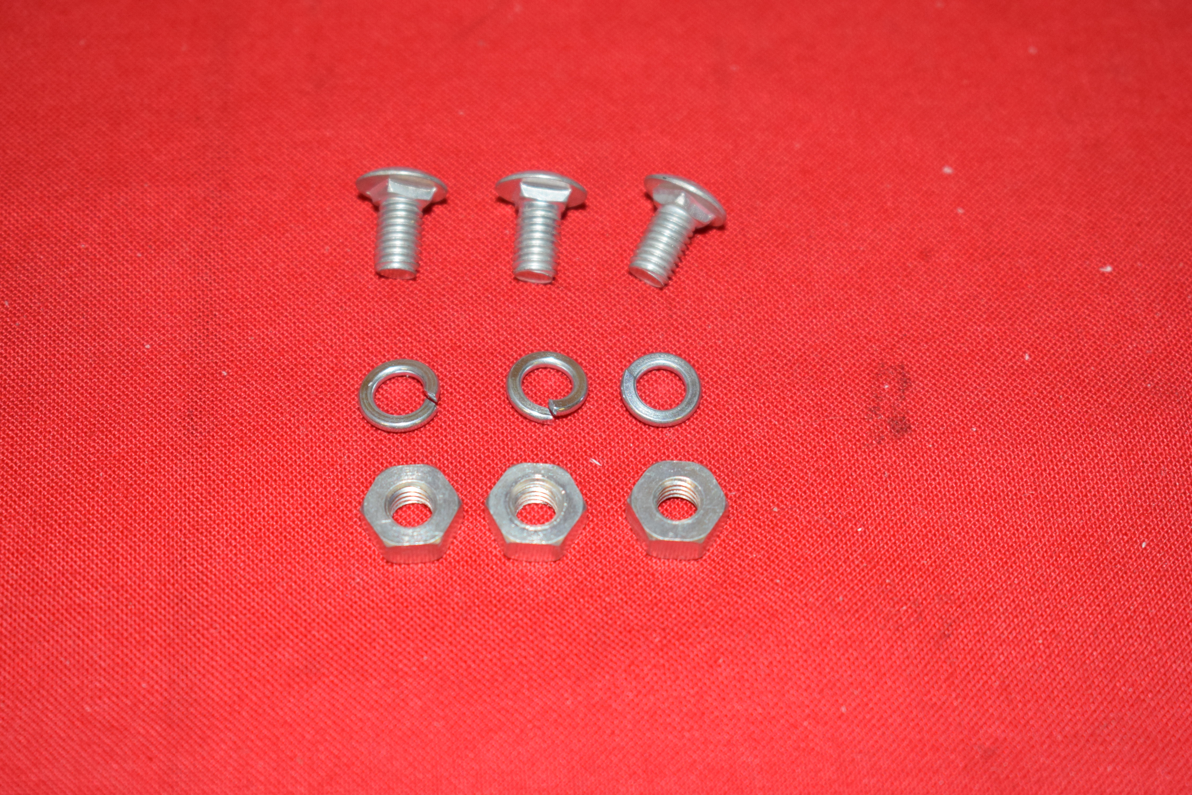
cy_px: 398
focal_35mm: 82
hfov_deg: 24.6
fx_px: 2732
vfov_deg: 16.6
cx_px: 596
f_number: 5.6
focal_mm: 55
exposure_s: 1/200
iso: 1250
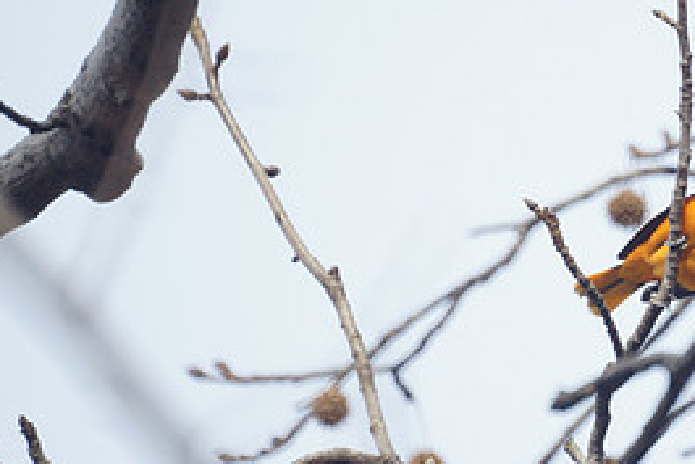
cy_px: 248
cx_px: 682
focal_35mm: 1642
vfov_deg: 0.8
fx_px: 31716
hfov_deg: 1.3
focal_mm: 500
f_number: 8
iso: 400
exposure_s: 1/320
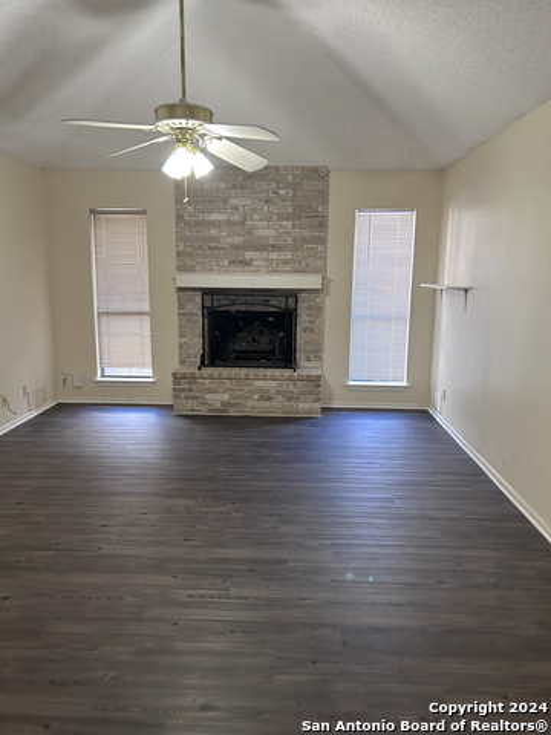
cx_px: 276
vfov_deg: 67.3
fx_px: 552
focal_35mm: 26
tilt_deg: -9.0
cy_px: 368
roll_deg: -1.7
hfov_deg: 53.1
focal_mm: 5.7
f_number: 1.5
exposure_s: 1/60
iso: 320
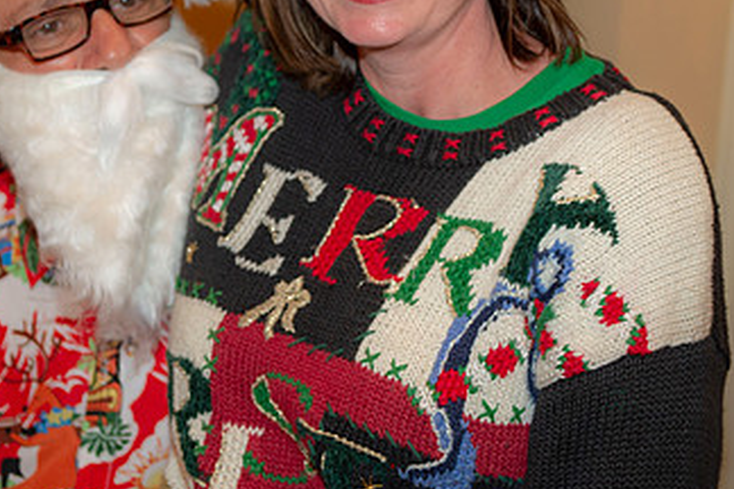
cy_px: 88
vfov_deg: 14.6
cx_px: 299
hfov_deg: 21.9
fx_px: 1896
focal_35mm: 93
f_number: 3.5
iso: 800
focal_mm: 52
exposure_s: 1/60
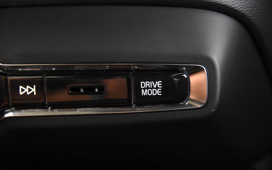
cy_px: 80
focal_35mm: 89
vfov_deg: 14.7
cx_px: 136
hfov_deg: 23.3
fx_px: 660
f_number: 4
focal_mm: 58
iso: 12800
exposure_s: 1/60
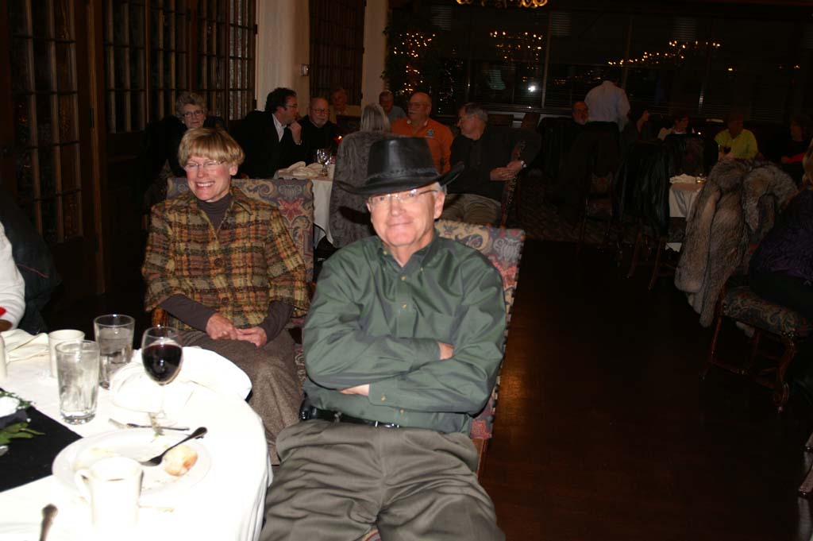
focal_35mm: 33
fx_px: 745
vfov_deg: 39.9
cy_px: 270
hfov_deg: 57.3
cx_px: 406
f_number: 3.5
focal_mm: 22
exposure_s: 1/60
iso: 200
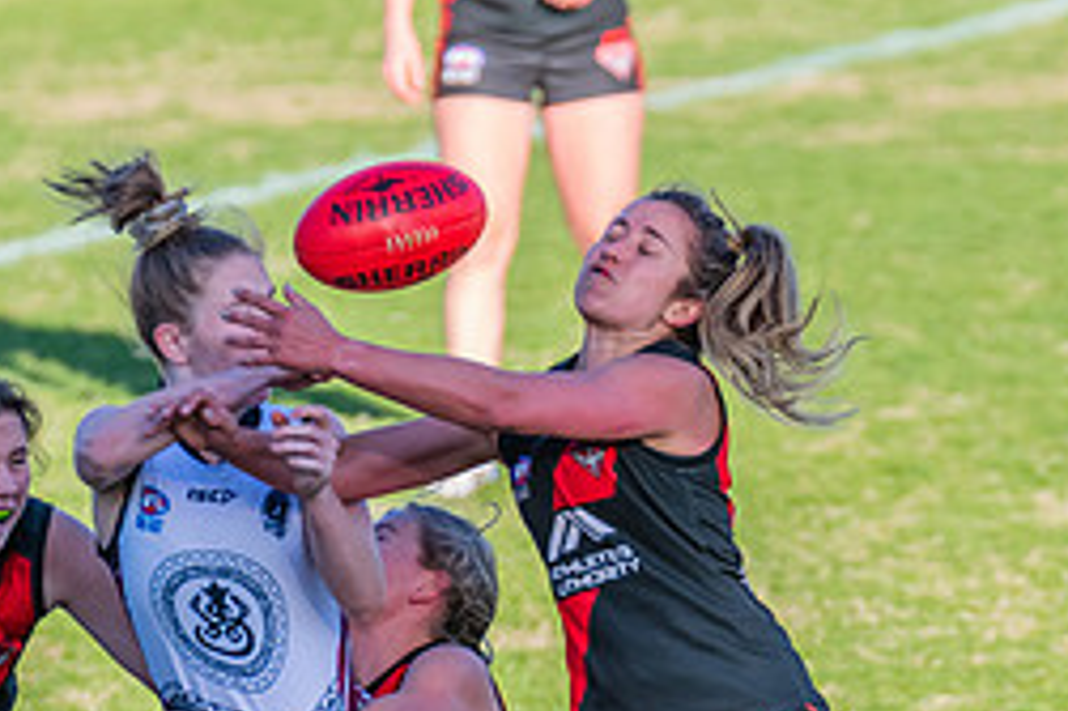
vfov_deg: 1.5
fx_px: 27571
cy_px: 812
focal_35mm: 930
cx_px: 717
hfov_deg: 2.2
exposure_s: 1/1250
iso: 800
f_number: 5.6
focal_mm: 310
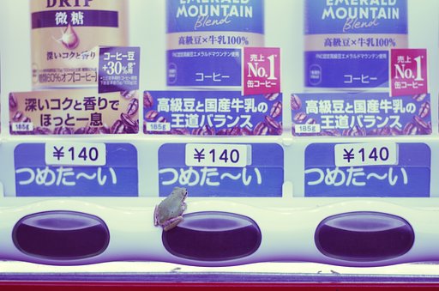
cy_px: 146
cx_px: 220
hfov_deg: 31.5
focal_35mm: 64
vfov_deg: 21.1
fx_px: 779
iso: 100
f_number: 1.9
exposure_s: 1/60
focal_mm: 43
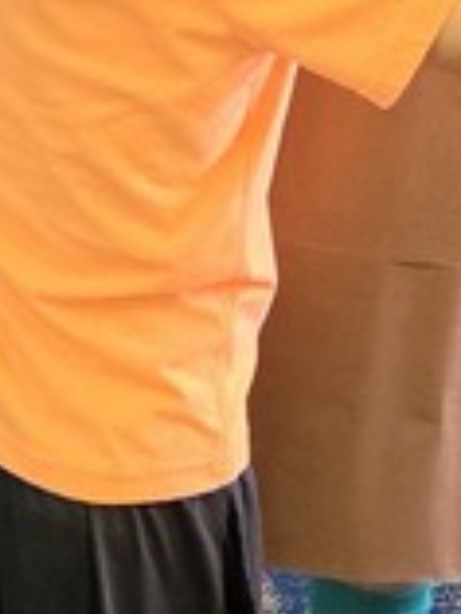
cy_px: -325
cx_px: 207
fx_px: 2660
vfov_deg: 12.5
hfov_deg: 9.9
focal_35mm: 150
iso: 400
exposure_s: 1/120
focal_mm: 5.4
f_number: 1.8
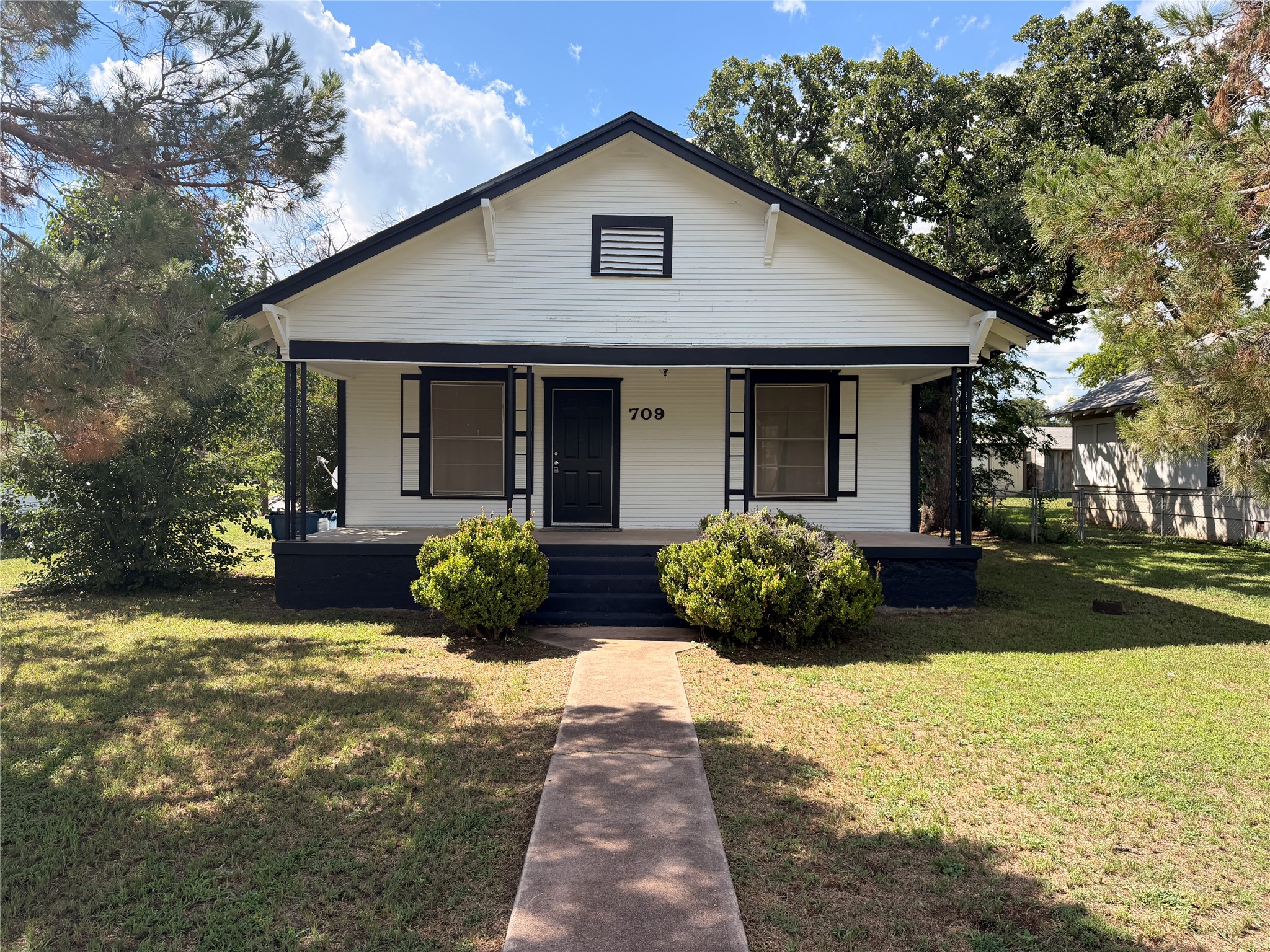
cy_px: 476
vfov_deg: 56.8
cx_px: 635
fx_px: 881
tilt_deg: -1.4
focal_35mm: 24
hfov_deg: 71.6
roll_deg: +0.1
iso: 100
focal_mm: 6.76
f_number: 1.78
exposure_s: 1/2703
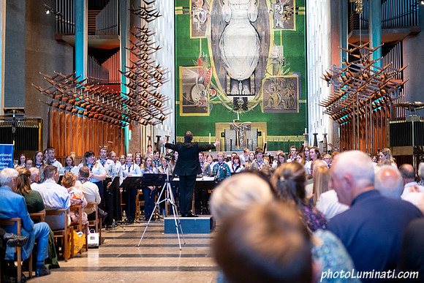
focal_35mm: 55
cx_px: 212
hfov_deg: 36.2
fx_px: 648
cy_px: 142
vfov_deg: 24.6
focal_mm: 55
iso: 2500
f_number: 2.8
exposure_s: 1/100
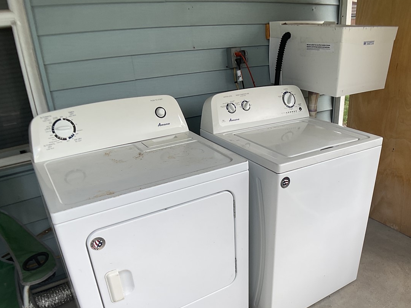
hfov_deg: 43.6
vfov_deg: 33.3
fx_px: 510
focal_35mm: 43
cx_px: 246
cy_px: 204
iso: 20
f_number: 1.8
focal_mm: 3
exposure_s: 1/120
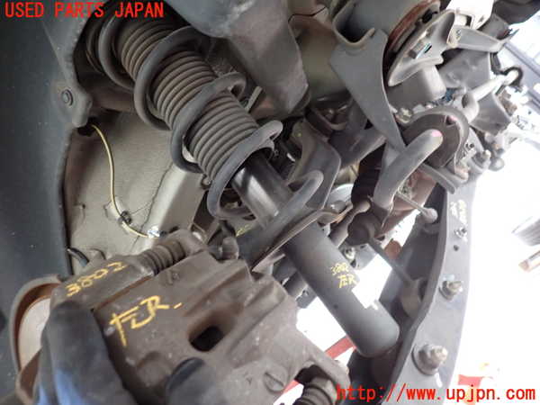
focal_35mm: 25
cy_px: 202
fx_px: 390
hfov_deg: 69.4
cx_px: 270
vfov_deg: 54.9
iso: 250
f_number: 2
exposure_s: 1/30
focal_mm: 4.5
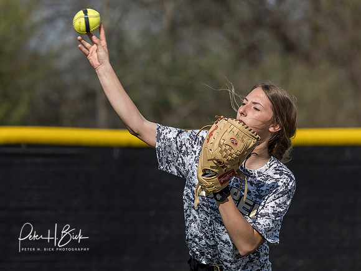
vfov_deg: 1.7
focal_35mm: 874
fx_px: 9111
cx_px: 253
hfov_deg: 2.3
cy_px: 169
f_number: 6.3
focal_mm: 300
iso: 400
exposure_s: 1/2000
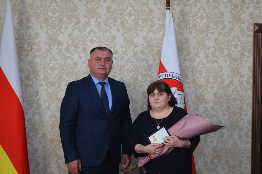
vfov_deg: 18.2
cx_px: 131
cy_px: 87
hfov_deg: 27.0
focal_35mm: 75
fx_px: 546
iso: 1800
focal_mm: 50
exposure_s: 1/60
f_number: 5.6
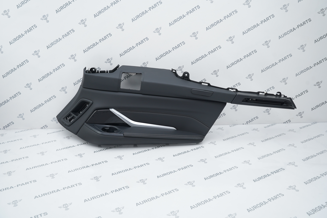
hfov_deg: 58.7
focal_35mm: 32
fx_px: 291
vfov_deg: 41.1
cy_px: 109
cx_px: 164
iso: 500
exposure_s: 1/160
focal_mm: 32
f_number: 6.3
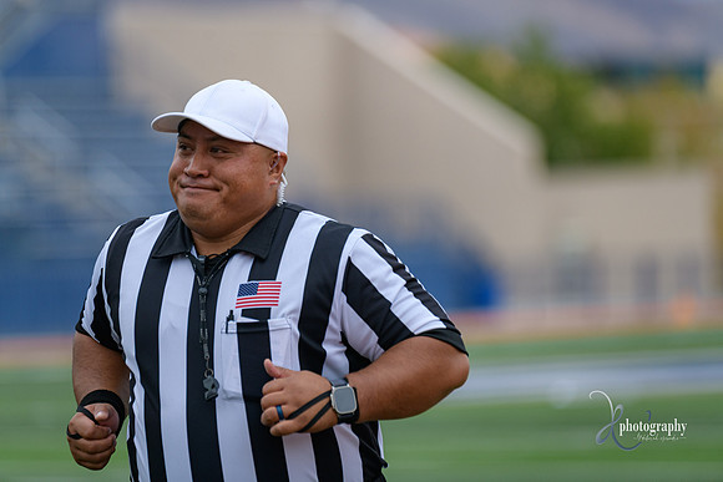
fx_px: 6026
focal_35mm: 300
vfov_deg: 4.6
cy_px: 241
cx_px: 362
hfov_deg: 6.9
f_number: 3.5
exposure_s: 1/1000
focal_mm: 300
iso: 360
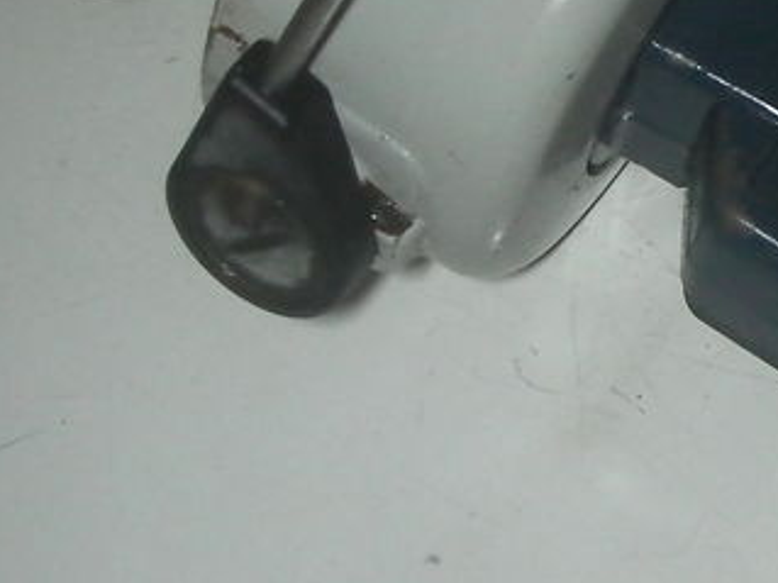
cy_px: 120
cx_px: 883
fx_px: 2674
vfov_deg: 12.4
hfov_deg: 16.0
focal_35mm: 119
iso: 200
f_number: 5.6
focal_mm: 6.3
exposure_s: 1/30
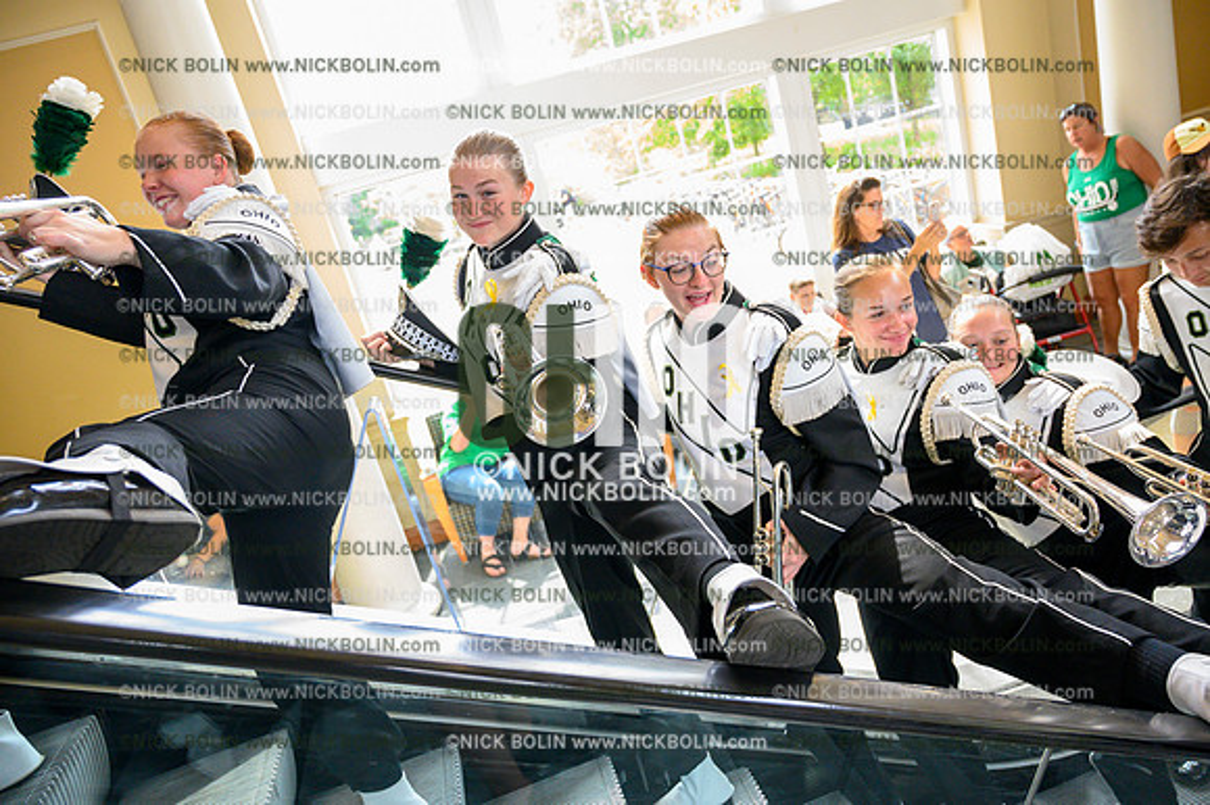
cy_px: 402
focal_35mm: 24
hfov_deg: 73.8
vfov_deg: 53.1
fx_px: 806
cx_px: 605
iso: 6400
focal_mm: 24
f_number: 4
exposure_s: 1/800
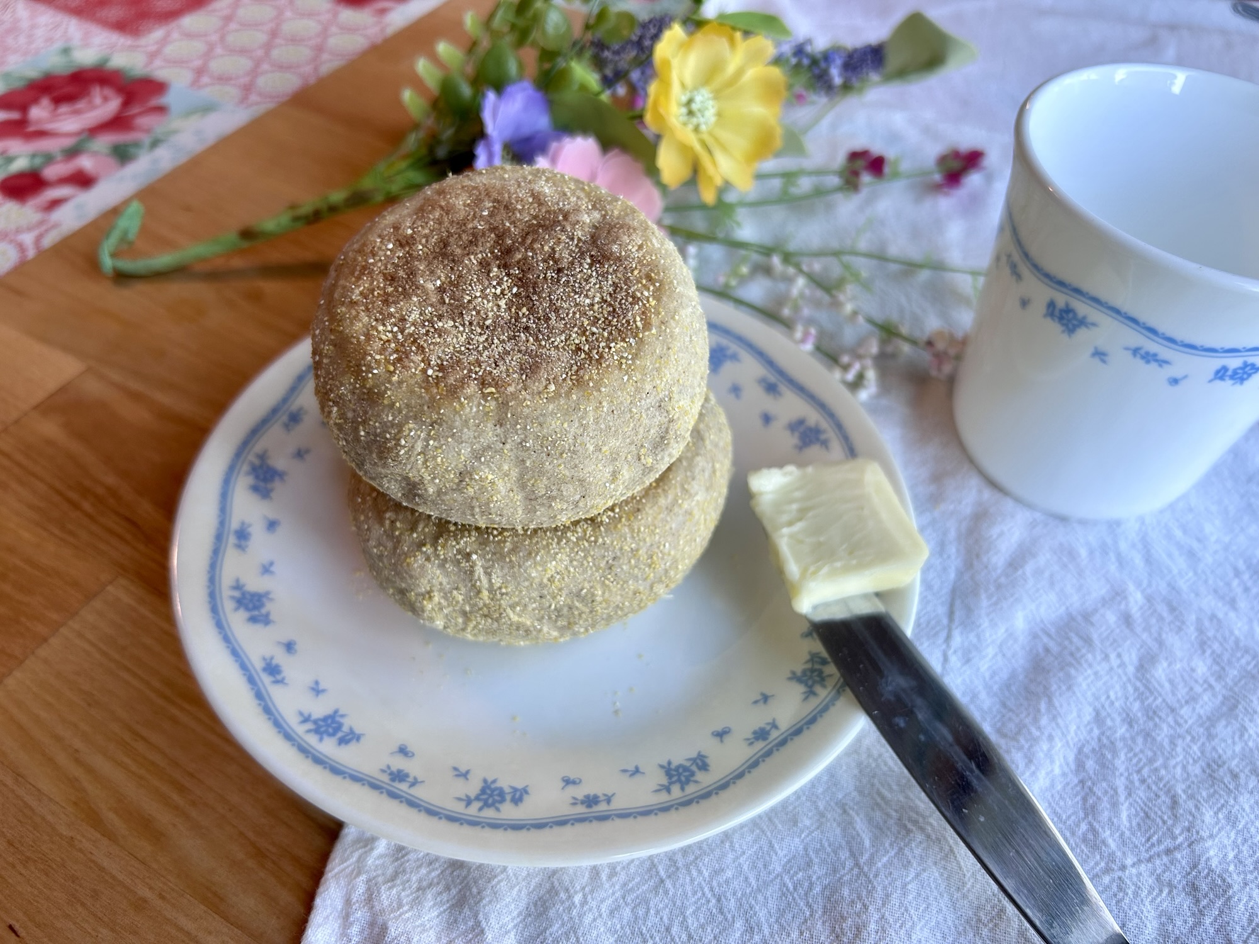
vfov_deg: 53.1
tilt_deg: -49.8
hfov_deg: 67.3
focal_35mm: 26
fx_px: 946
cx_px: 630
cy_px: 472
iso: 80
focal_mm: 5.7
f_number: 1.5
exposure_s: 1/120
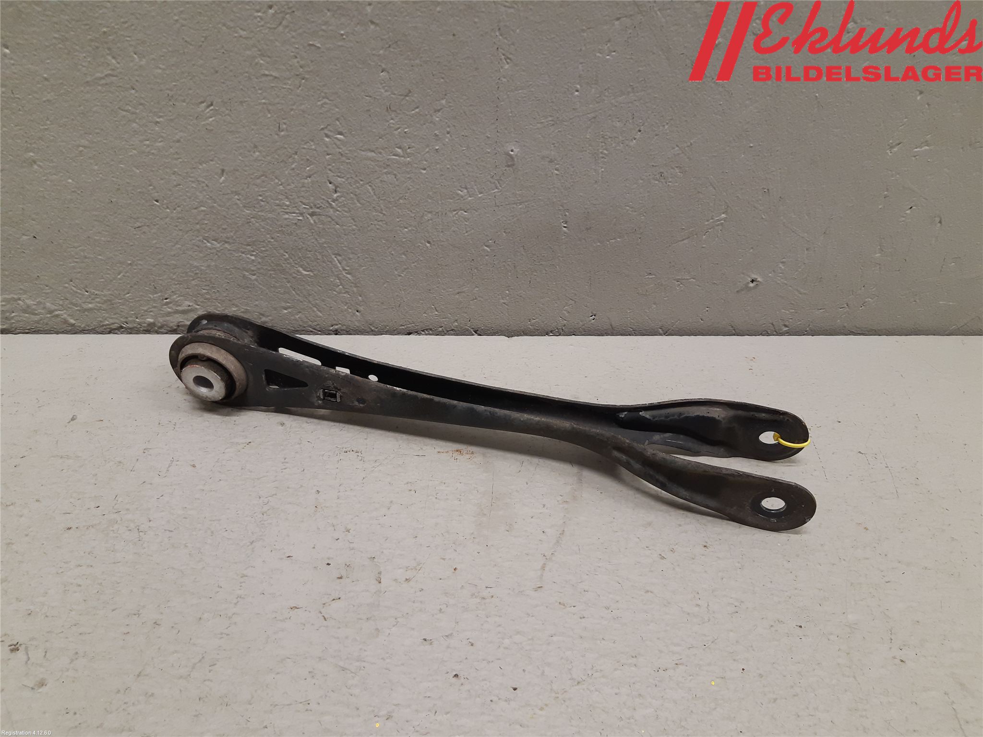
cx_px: 492
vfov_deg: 53.1
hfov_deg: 67.3
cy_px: 368
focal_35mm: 26
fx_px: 738
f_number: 1.7
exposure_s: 1/50
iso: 125
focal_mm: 3.93
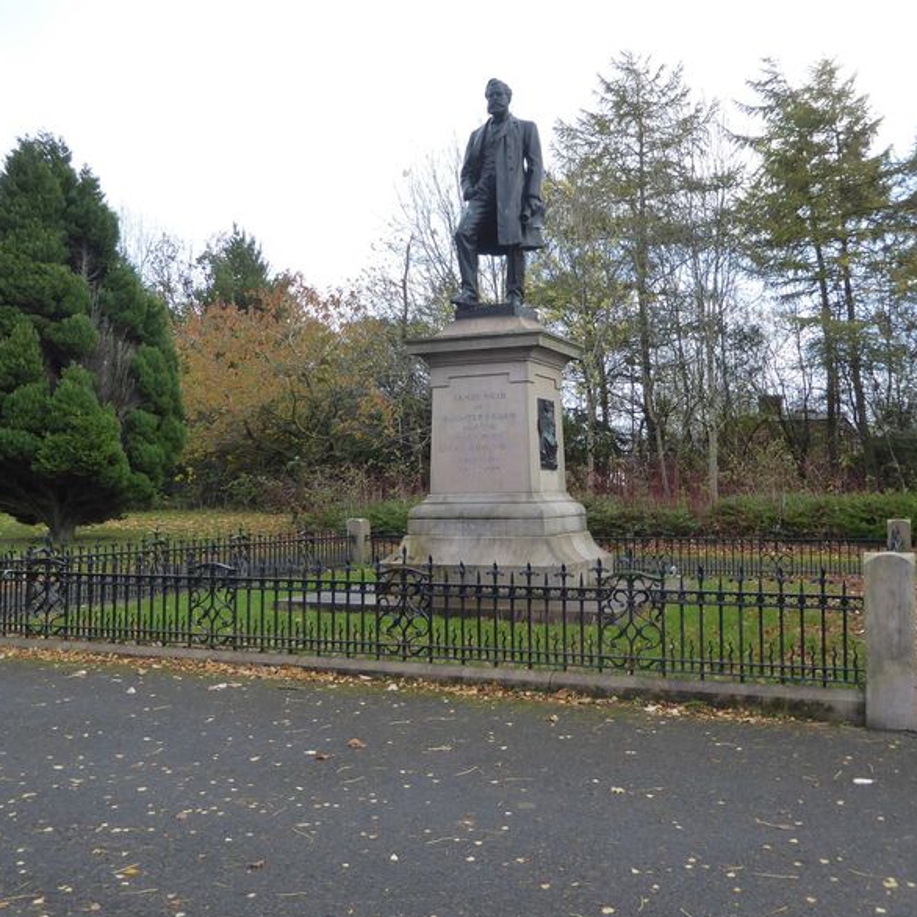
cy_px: 457
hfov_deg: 47.2
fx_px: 1049
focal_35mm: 35
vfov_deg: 47.2
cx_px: 482
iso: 125
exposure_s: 1/160
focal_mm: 5
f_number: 3.5
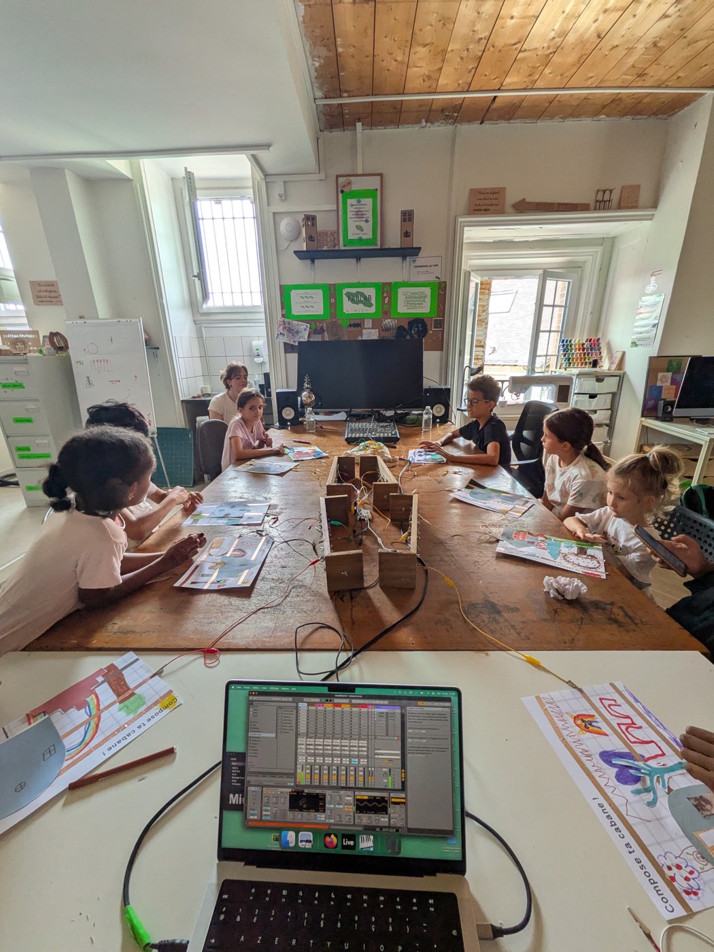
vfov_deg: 102.1
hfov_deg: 85.7
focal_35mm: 14
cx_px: 357
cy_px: 476
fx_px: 385
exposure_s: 1/132
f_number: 2.2
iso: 75
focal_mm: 1.85
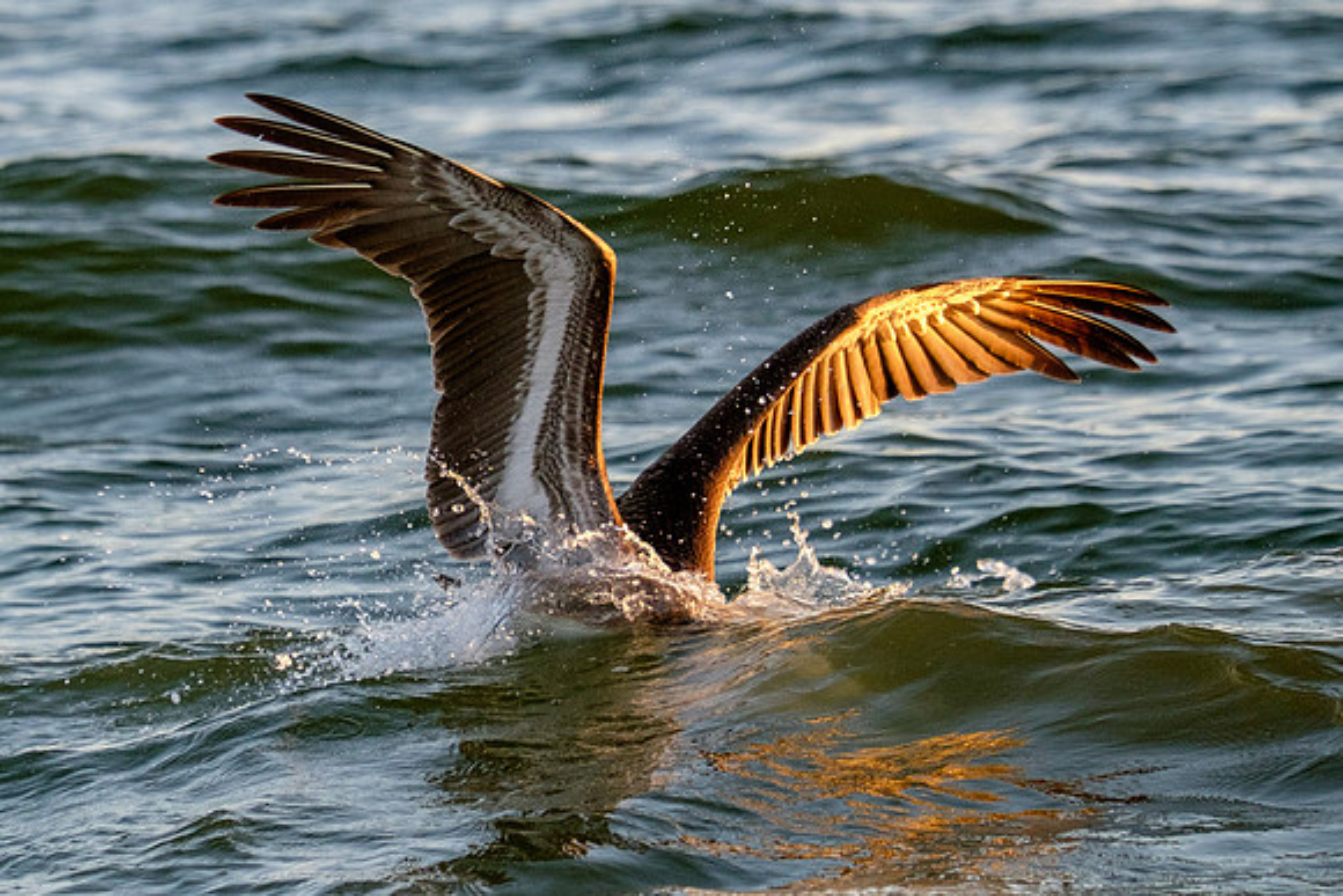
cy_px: 264
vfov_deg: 3.1
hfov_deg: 4.6
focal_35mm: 450
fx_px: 16784
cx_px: 498
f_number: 5.6
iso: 800
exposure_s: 1/1000
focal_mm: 200
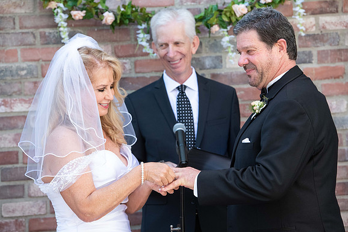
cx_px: 174
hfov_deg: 15.1
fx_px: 1315
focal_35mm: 136
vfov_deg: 10.1
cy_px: 116
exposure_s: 1/640
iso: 1250
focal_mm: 135
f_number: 5
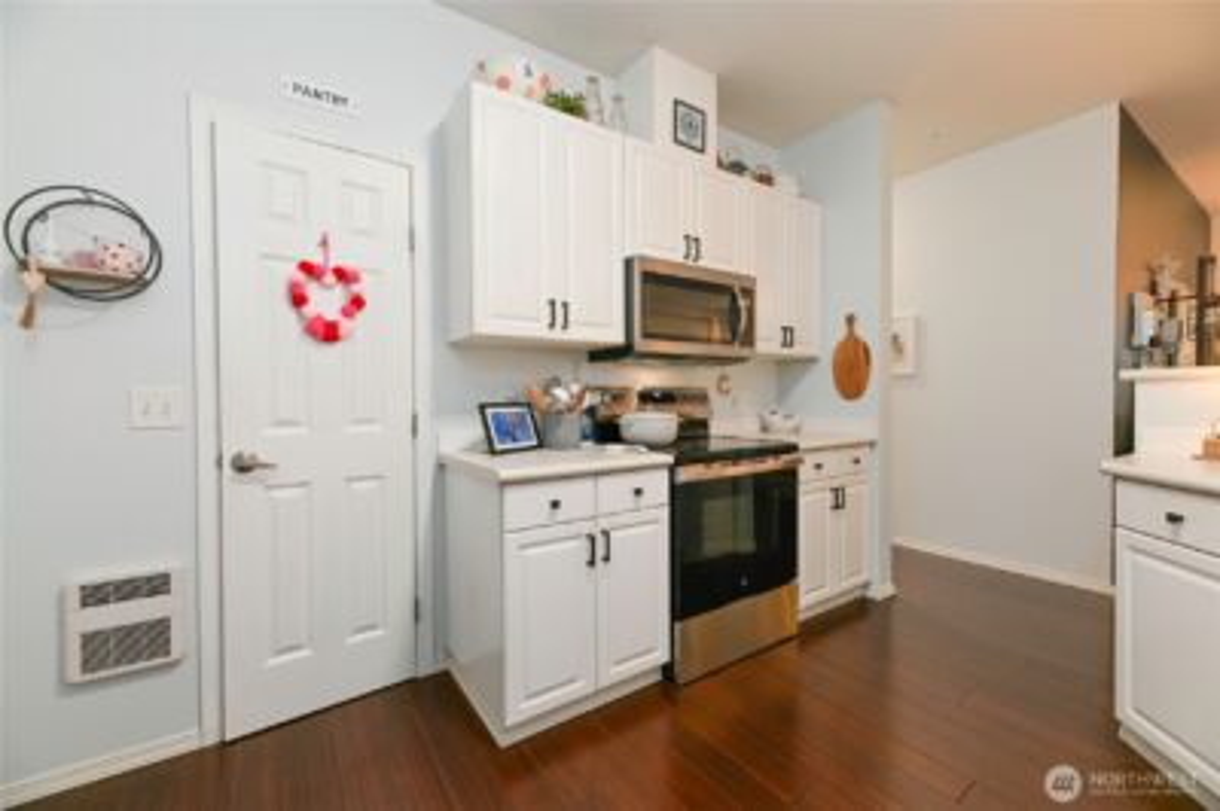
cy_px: 406
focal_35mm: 14
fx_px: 474
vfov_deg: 81.1
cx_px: 610
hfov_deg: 104.3
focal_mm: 14
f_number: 7.1
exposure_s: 1/15
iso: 200
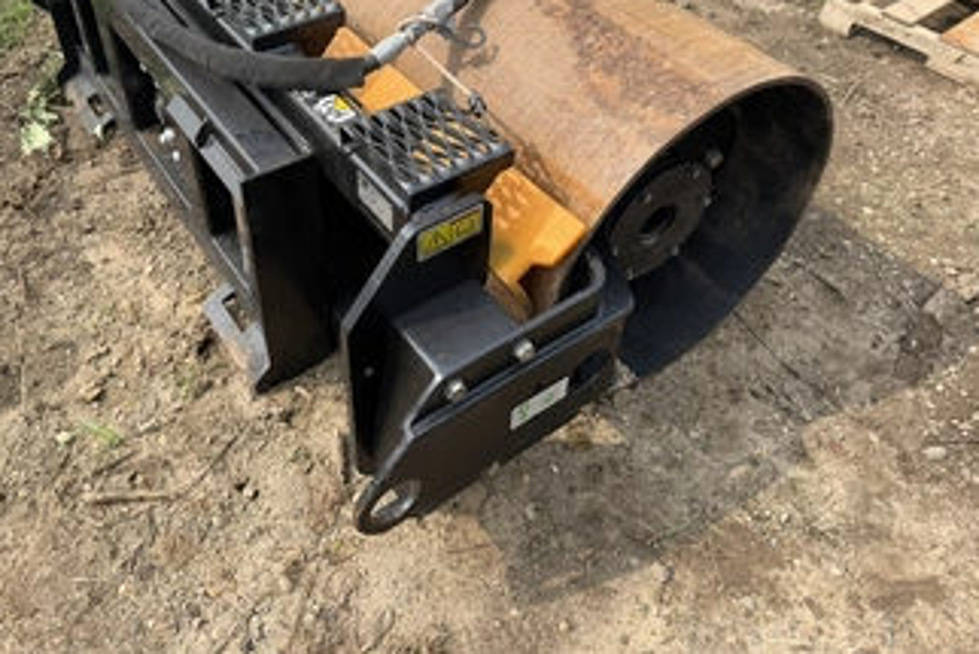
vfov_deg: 41.6
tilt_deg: -40.7
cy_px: 201
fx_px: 843
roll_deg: -1.1
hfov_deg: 59.9
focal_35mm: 31
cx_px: 407
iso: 80
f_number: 1.78
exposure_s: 1/1493
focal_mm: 6.76
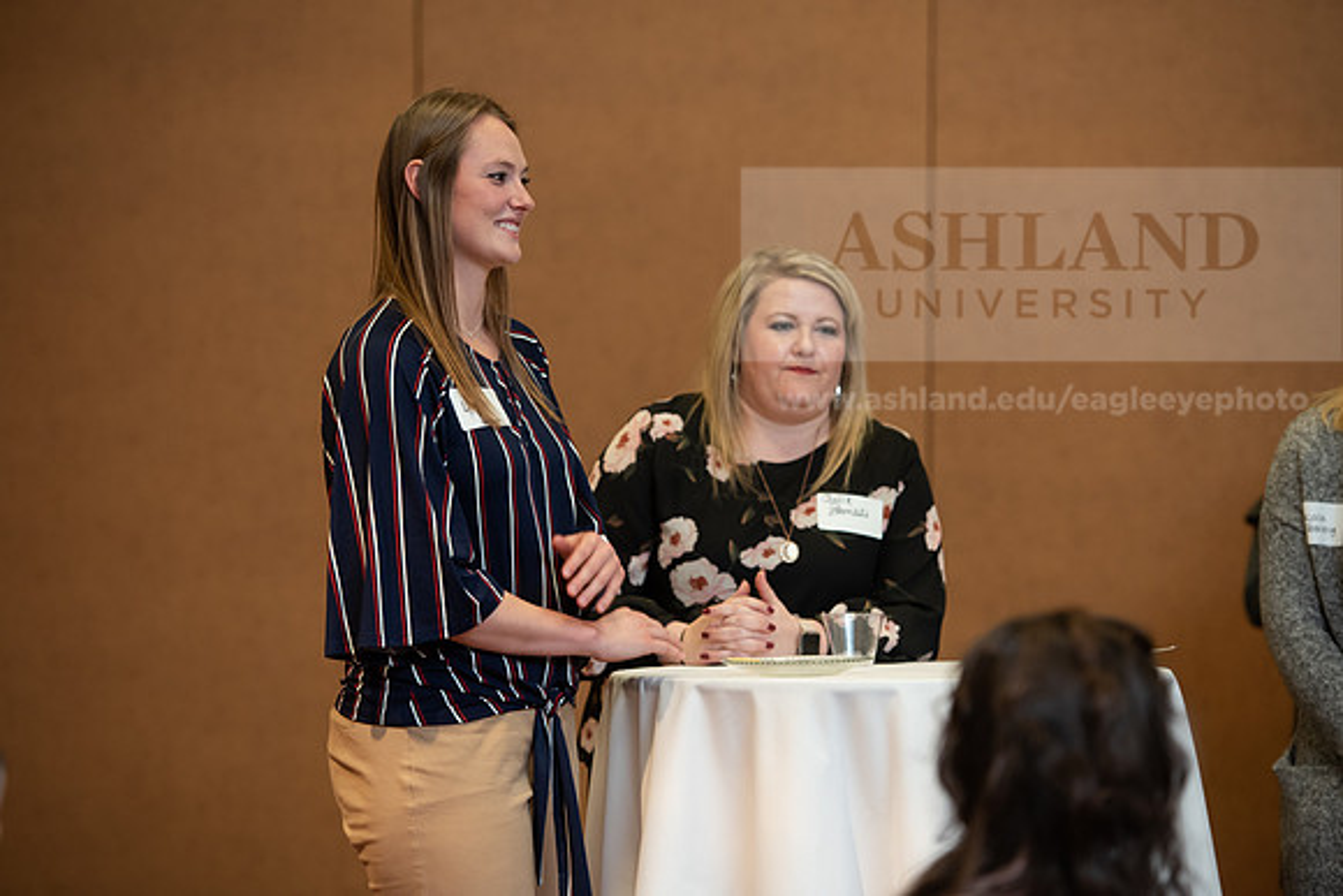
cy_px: 448
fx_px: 4851
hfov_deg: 15.8
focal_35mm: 130
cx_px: 672
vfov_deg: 10.6
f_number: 3.5
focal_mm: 130
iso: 1600
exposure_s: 1/200
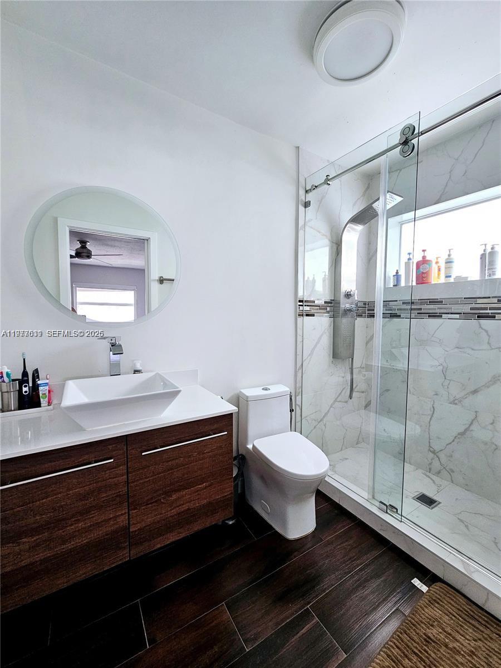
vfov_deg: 106.2
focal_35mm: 13
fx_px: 251
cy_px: 334
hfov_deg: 89.9
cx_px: 250
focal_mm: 2.2
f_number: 2.2
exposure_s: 1/60.2
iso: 80
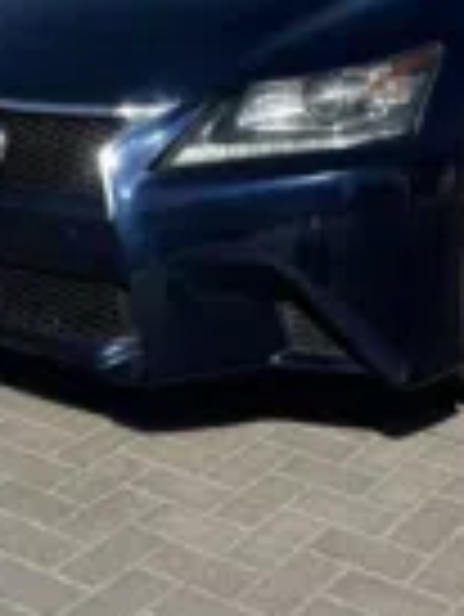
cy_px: -184
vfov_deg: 24.3
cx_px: 266
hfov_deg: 21.0
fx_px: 1249
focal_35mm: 70
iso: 80
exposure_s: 1/9009
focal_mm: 6.76
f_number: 1.78
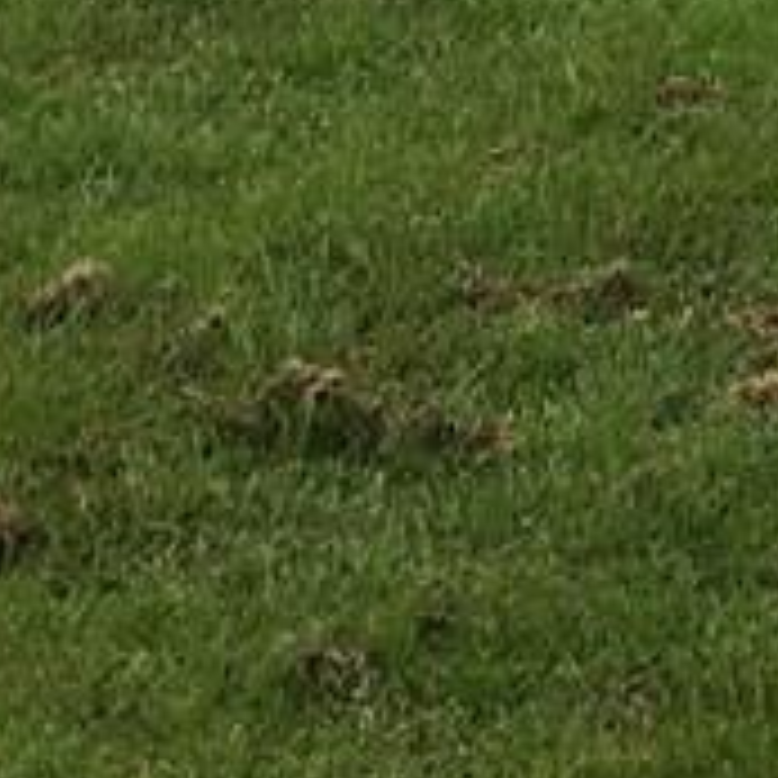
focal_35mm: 152
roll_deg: -1.3
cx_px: 1808
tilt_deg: +1.1
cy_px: -823
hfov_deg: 10.1
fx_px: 3865
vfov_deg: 10.5
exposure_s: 1/1148
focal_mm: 4.15
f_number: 2.2
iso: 25
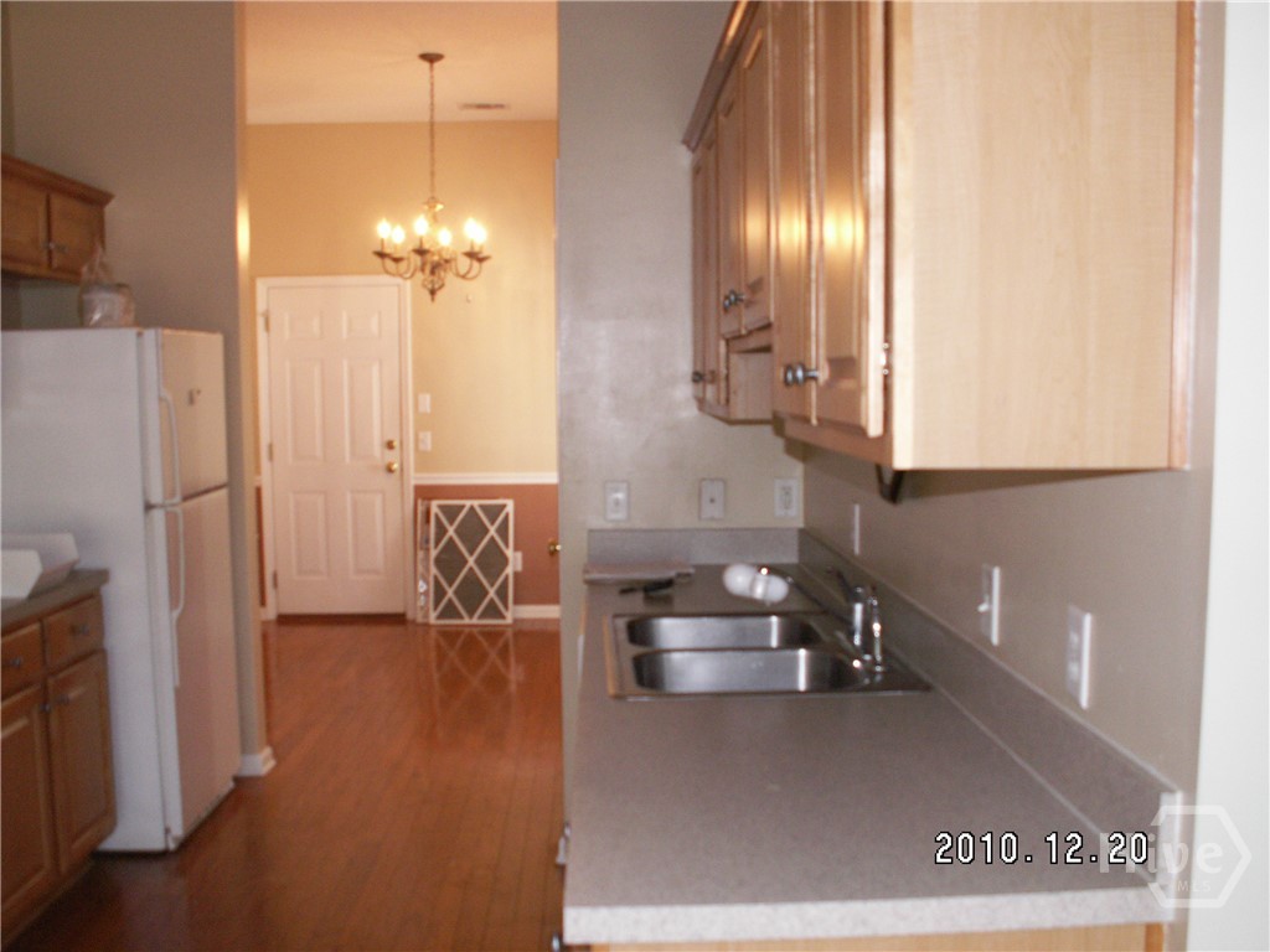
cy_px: 476
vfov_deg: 40.7
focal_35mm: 35
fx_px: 1284
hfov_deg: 52.6
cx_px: 635
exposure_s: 1/50
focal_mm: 5.86
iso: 160
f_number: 2.8
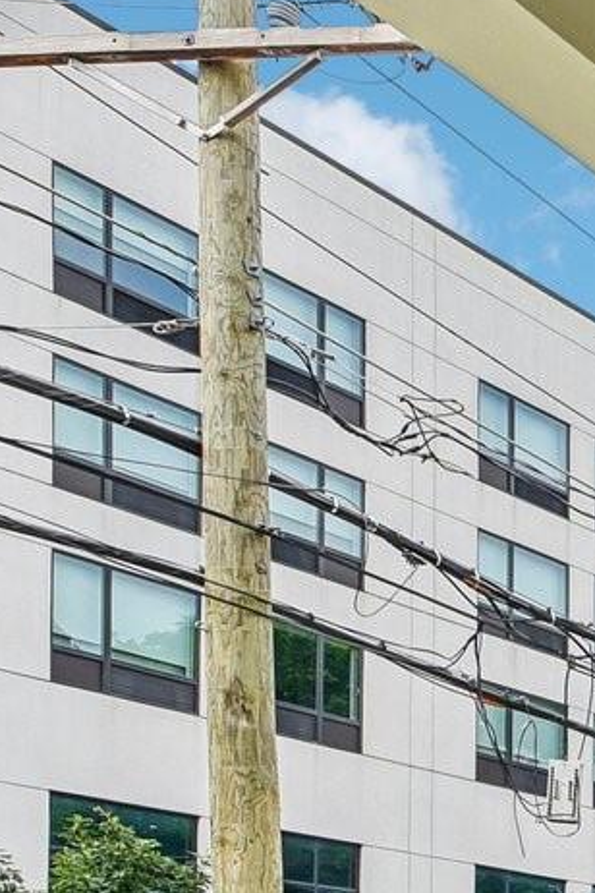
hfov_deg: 10.2
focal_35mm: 62
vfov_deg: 27.5
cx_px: 1969
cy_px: 1134
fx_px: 1537
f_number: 8
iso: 200
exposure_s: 1/320
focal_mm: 14
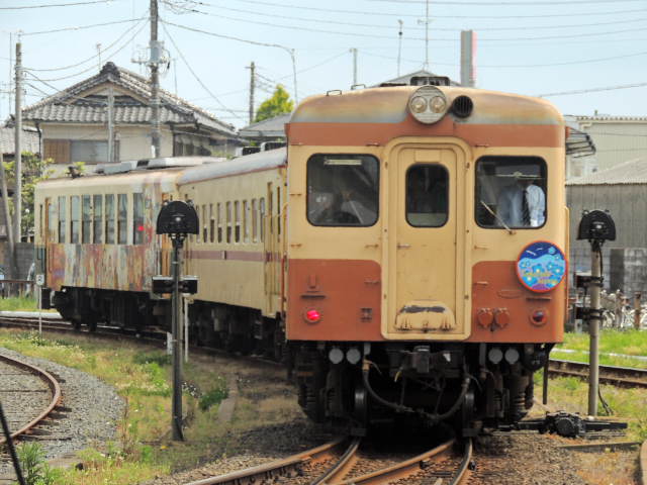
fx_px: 4205
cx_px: 324
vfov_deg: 6.6
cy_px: 242
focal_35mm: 225
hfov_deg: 8.8
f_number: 4.6
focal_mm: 40.1
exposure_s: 1/500
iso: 100
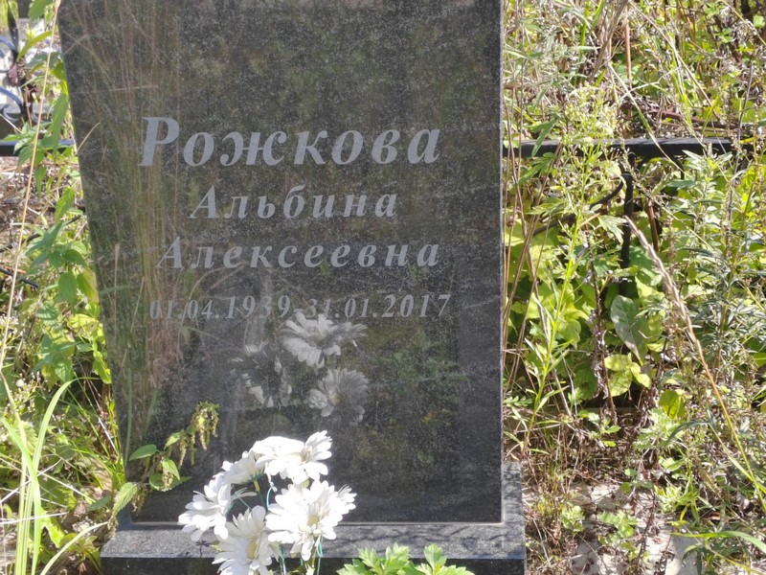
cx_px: 383
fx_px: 1394
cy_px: 288
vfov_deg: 23.3
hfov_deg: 30.7
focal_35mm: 63
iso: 100
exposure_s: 1/370
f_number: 1.9
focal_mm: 5.52
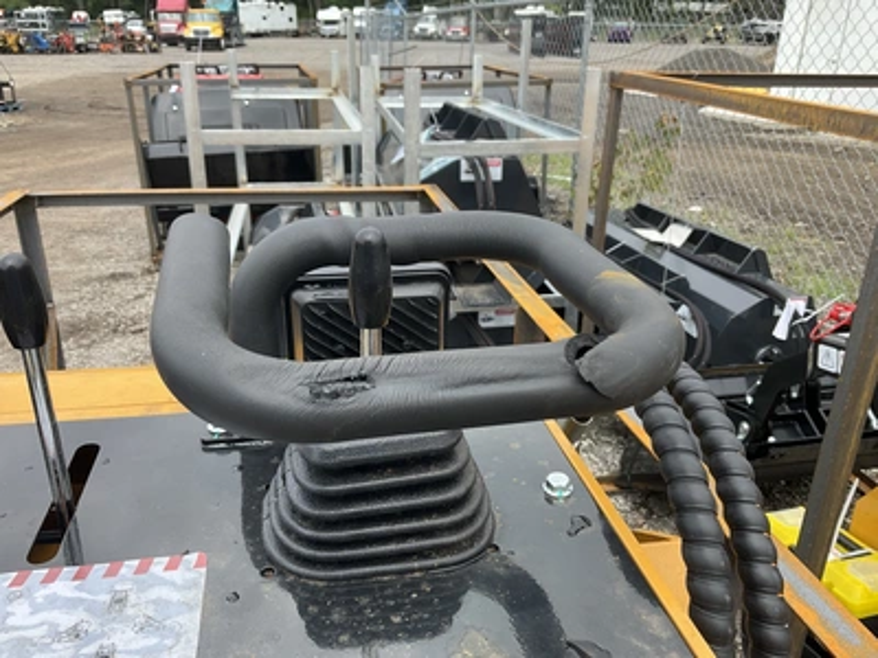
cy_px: 329
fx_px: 736
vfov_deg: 48.2
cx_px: 439
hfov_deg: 61.7
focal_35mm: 29
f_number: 1.8
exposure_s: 1/657
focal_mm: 3
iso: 25
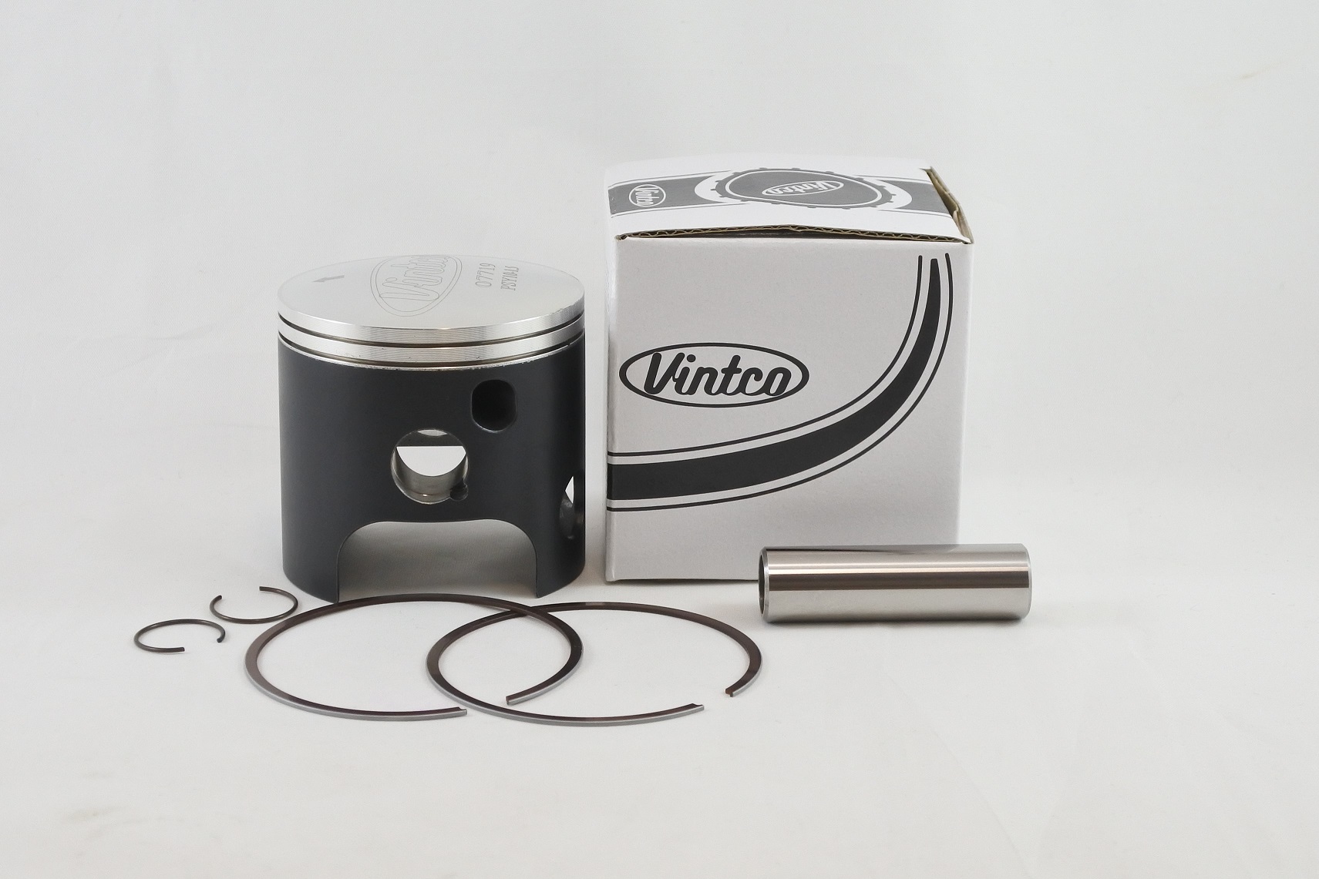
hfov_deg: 40.3
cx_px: 660
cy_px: 440
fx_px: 1795
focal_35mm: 49
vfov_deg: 27.5
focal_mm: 18.4
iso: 400
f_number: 4.5
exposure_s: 1/125
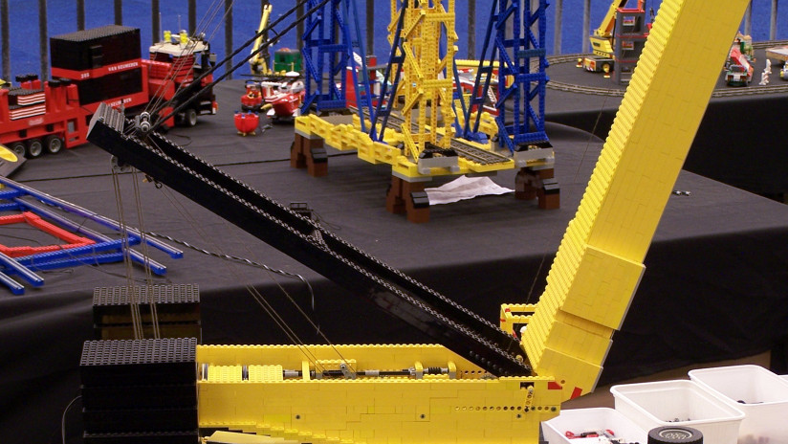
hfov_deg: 19.3
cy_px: 366
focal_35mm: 111
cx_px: 383
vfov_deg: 10.9
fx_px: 2320
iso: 80
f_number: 3.2
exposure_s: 1/2
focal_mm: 13.7
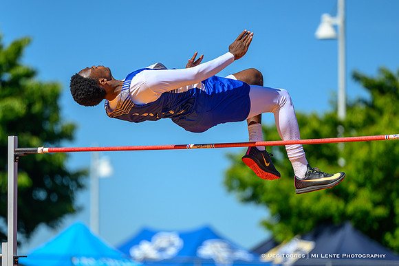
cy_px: 172
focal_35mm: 258
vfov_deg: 5.3
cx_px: 177
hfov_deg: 8.0
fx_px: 2865
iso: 80
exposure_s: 1/1600
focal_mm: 200
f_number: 2.8
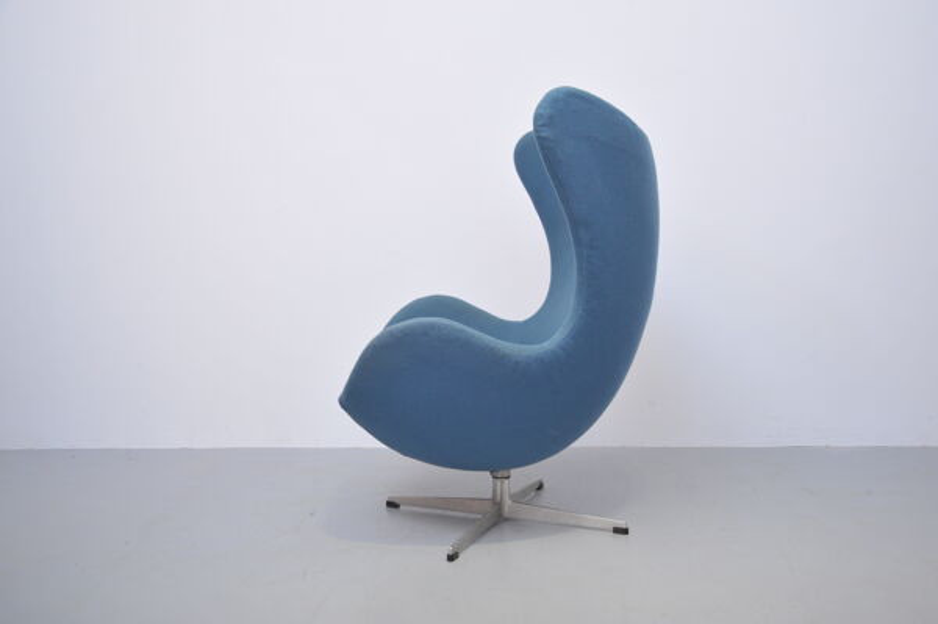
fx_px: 911
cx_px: 469
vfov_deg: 37.8
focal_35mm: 35
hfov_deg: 54.5
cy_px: 312
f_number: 9
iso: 1600
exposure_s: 1/200
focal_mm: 35
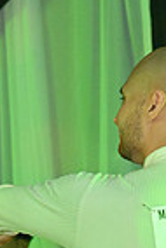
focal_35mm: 376
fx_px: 2594
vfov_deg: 5.4
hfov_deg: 3.7
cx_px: -10
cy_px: 430
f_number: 5.6
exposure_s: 1/400
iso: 6400
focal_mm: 92
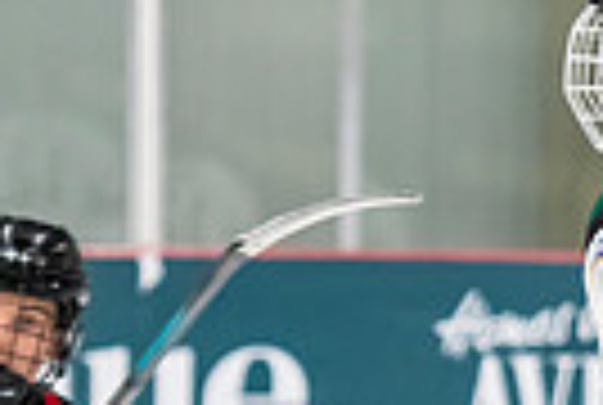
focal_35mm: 553
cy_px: 557
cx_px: 618
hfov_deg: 3.7
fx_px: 9283
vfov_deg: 2.5
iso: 2000
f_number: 3.2
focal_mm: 112
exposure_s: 1/640
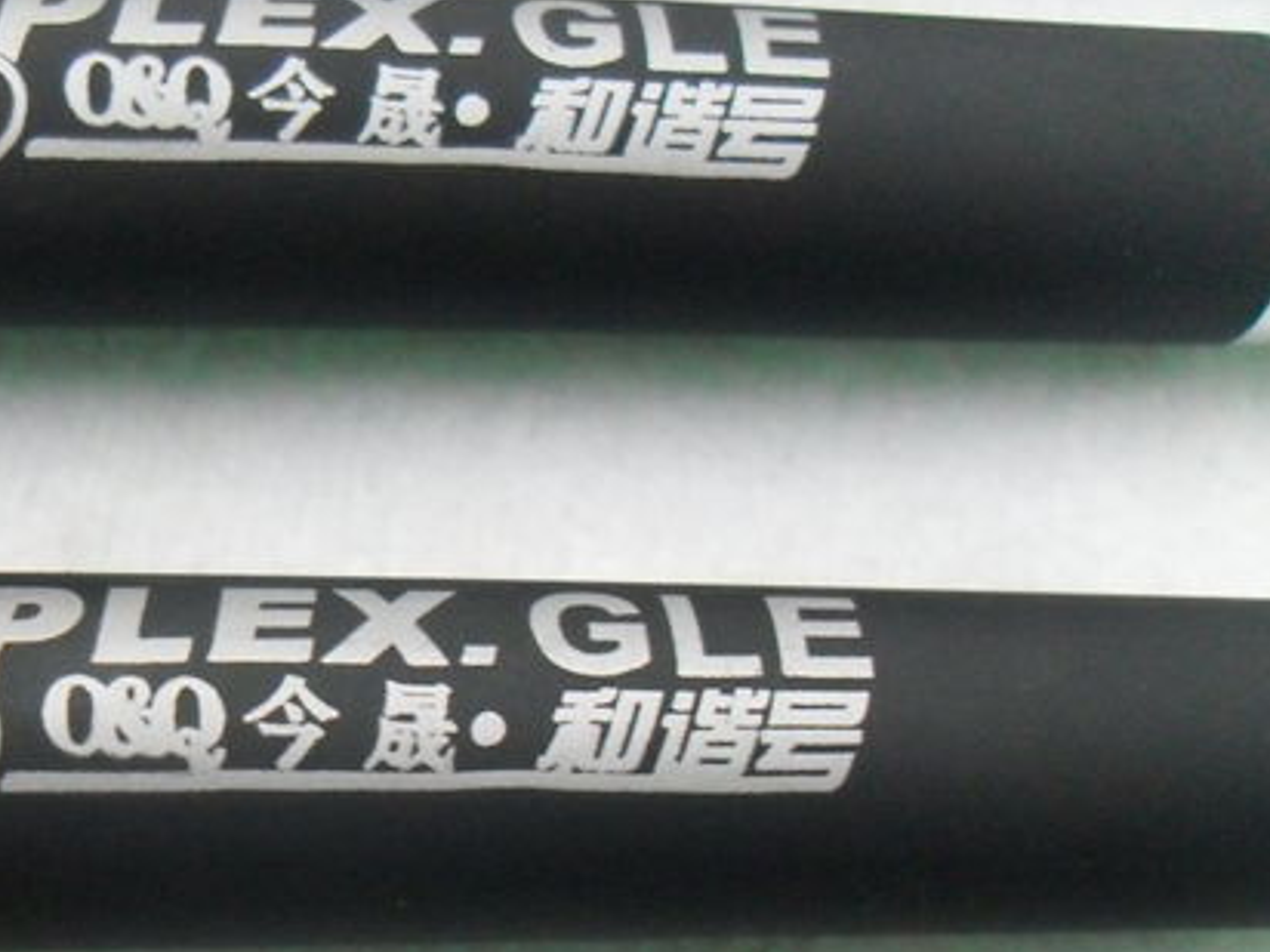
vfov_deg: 21.0
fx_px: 2495
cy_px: 909
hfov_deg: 27.3
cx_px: 62
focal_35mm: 68
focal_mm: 6.2
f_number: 2.8
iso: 400
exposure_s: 1/30
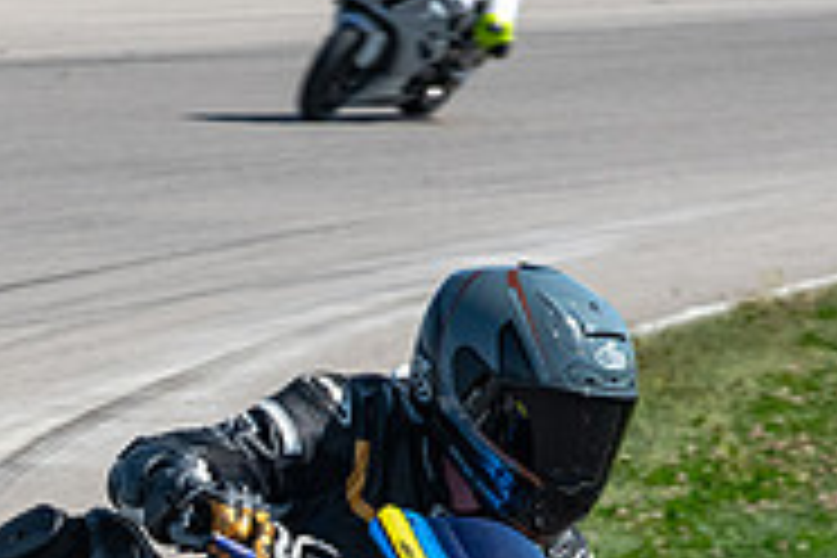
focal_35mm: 700
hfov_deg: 2.9
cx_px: -86
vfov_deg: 2.0
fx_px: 16274
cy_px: 796
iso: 720
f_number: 16
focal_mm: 200
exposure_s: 1/800
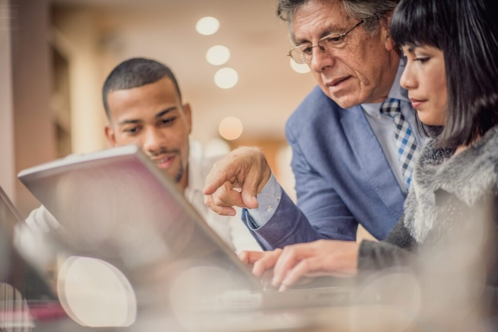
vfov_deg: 16.1
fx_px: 1176
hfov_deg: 23.9
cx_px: 249
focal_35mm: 85
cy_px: 166
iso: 400
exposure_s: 1/180
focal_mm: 85
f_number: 2
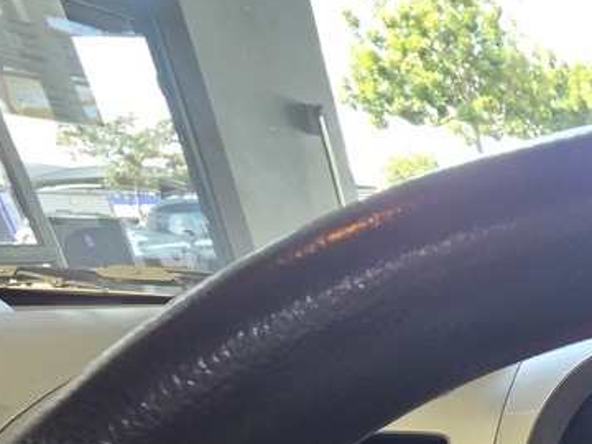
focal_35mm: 37
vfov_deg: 30.7
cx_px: 832
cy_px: 572
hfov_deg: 32.0
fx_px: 633
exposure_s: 1/50
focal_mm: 2.2
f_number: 2.2
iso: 250
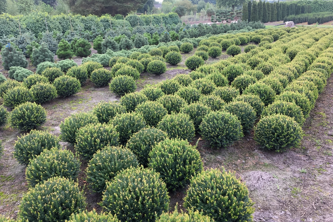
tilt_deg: -17.4
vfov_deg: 42.3
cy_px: 105
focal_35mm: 31
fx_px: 287
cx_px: 170
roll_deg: -0.1
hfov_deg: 60.3
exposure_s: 1/107
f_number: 2.2
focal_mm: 4.15
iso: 25
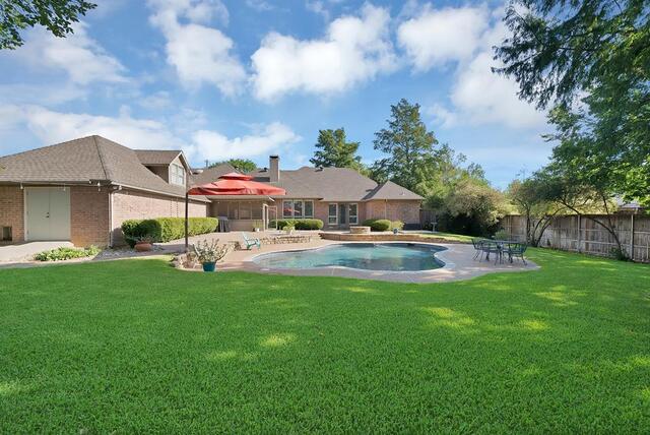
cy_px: 218
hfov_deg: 112.6
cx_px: 325
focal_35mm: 12
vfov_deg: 90.1
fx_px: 217
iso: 640
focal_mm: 12
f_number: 9
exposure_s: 1/160
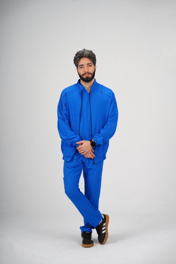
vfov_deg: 23.9
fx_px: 623
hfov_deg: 16.1
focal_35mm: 85
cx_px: 88
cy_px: 132
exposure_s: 1/160
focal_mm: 85
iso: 125
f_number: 5
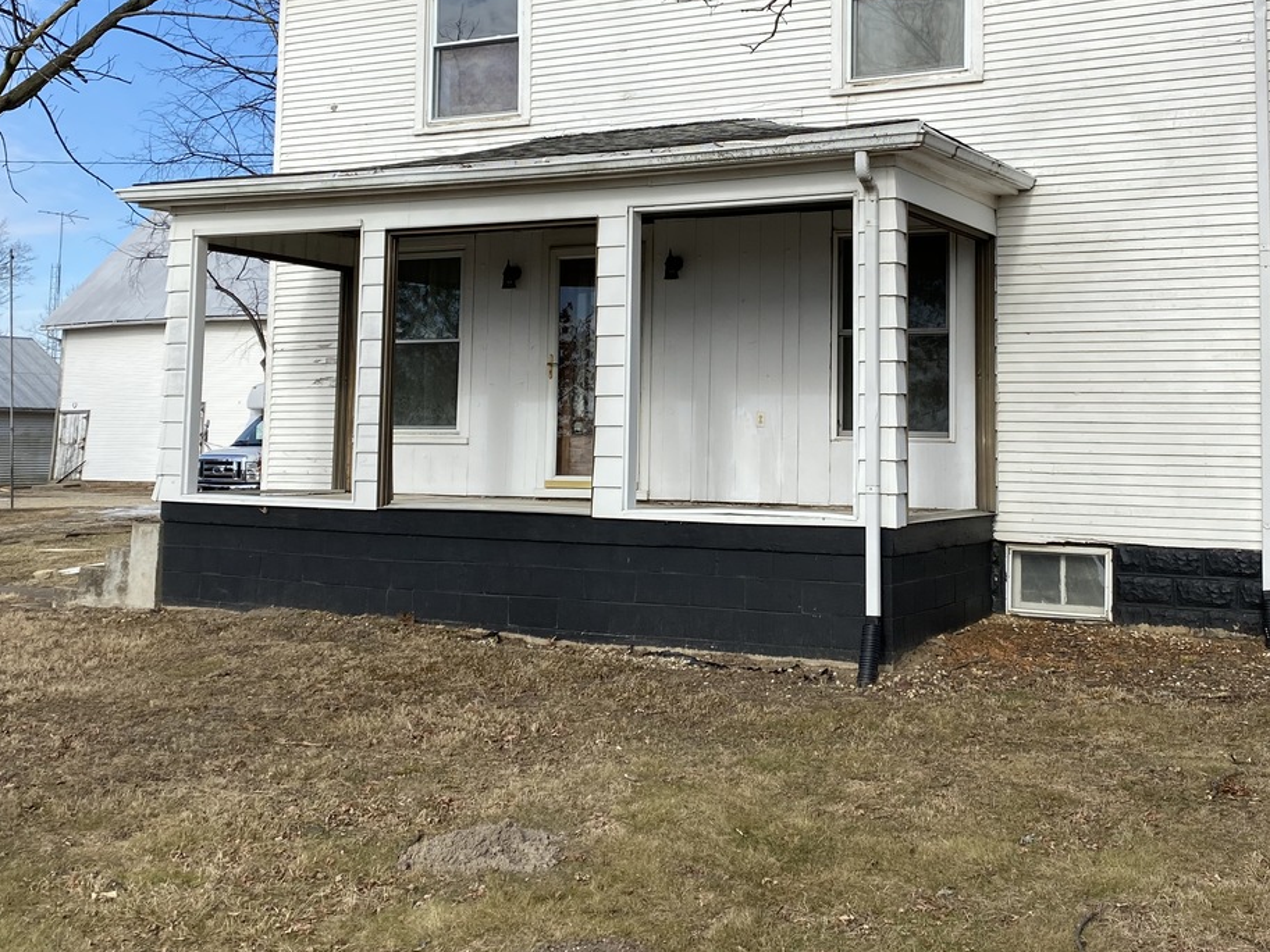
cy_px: 313
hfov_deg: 45.5
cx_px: 768
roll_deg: -1.1
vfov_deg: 34.8
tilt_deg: +6.1
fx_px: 1504
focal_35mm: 41
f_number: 1.8
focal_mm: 4.25
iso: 32
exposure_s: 1/2688
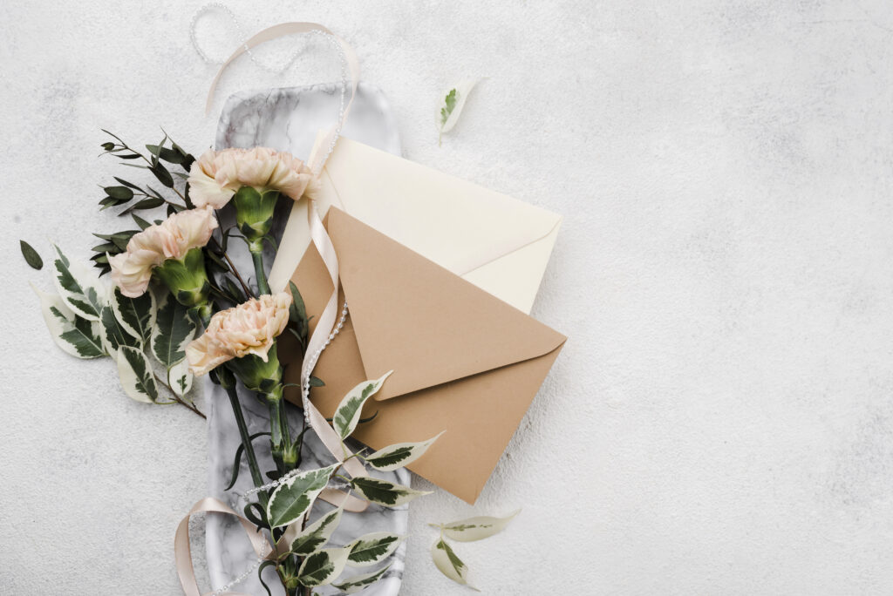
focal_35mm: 50
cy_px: 298
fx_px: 1241
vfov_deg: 27.0
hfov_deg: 39.6
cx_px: 446
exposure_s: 1/125
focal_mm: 50
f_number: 9
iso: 100
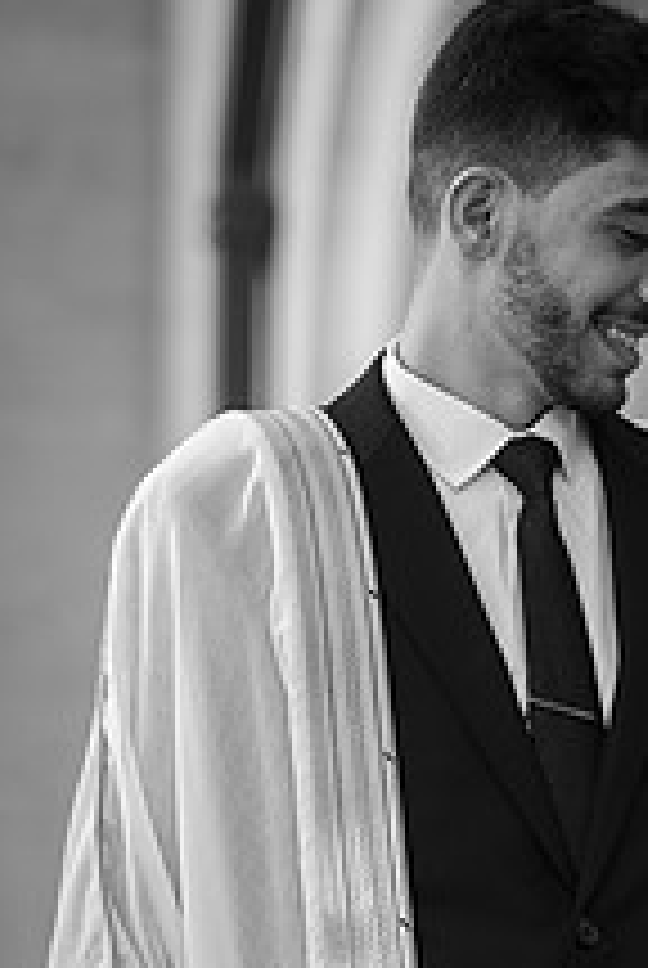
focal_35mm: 234
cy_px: 860
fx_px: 6297
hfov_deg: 5.9
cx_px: 621
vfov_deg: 8.8
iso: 100
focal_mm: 112
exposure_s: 1/1250
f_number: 2.8
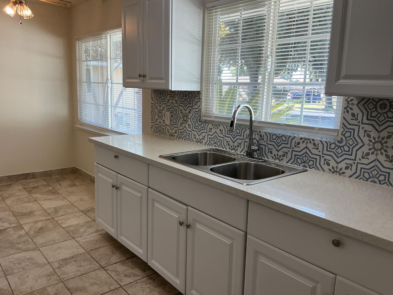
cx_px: 196
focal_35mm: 29
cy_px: 148
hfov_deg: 61.7
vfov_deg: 48.2
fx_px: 329
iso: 50
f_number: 1.8
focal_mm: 3
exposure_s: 1/120
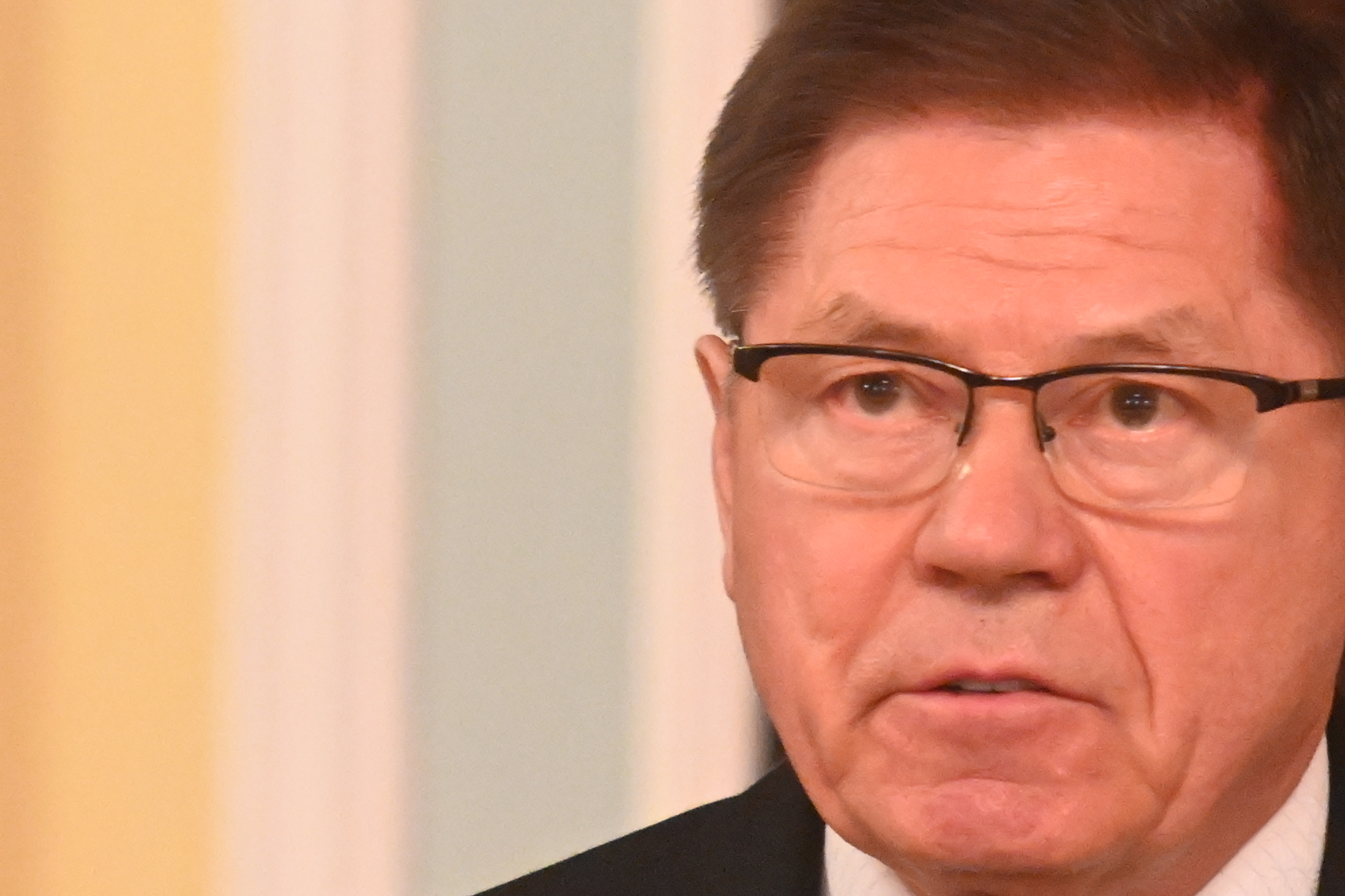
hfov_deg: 3.0
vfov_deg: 2.0
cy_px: 687
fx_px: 25852
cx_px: 475
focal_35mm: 692
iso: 6400
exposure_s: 1/200
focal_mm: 170
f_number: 2.8
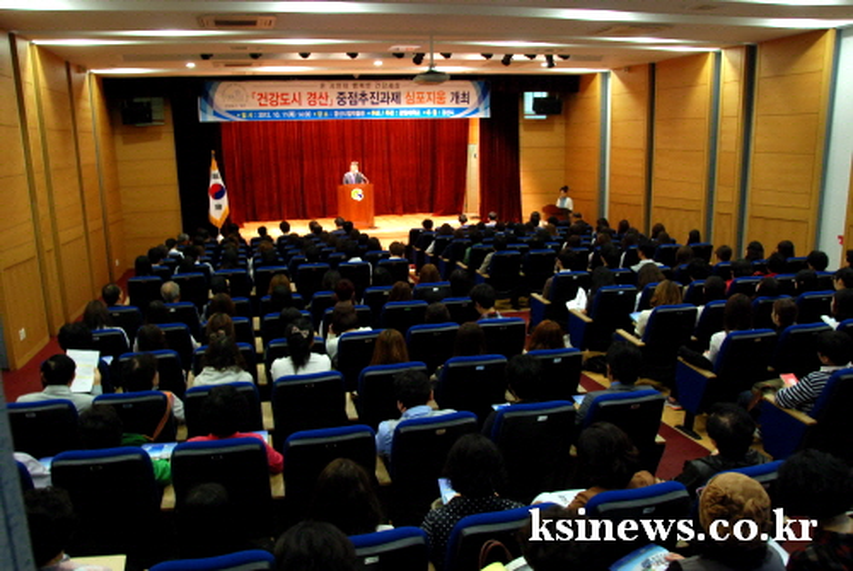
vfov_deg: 48.1
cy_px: 286
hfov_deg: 67.3
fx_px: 641
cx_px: 426
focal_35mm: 27
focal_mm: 18
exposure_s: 1/8
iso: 800
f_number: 6.3
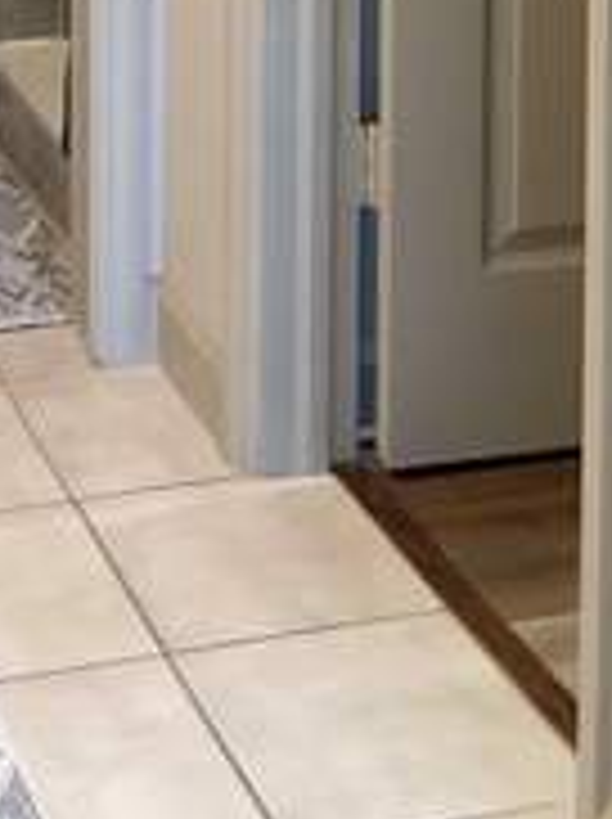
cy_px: -392
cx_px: 194
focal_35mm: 102
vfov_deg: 17.4
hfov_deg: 14.4
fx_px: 2410
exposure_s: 1/60
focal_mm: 3
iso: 125
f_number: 1.8
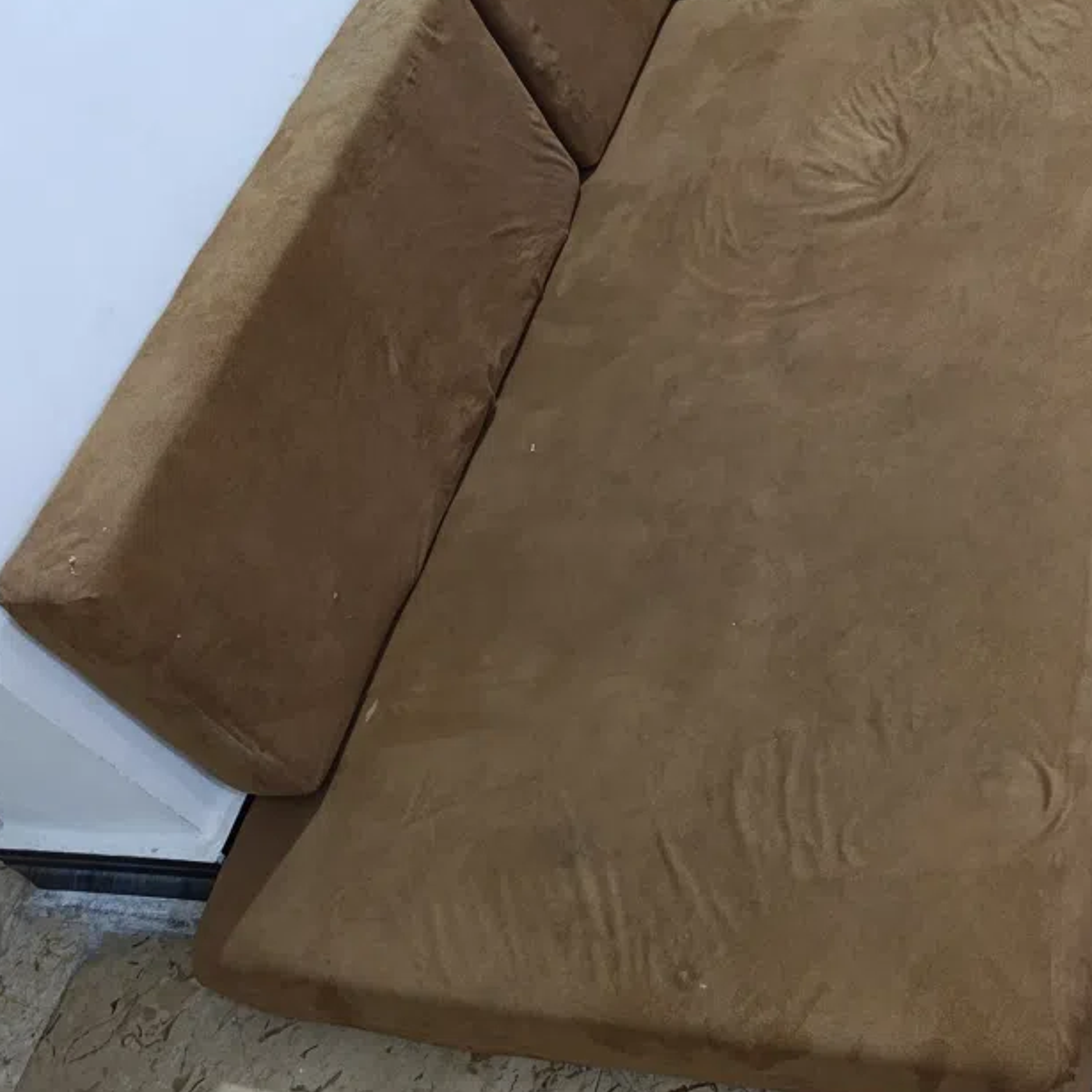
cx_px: 756
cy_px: 279
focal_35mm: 45
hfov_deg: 37.0
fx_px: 1606
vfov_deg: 36.7
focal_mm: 6.14
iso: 1000
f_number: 1.6
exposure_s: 1/50
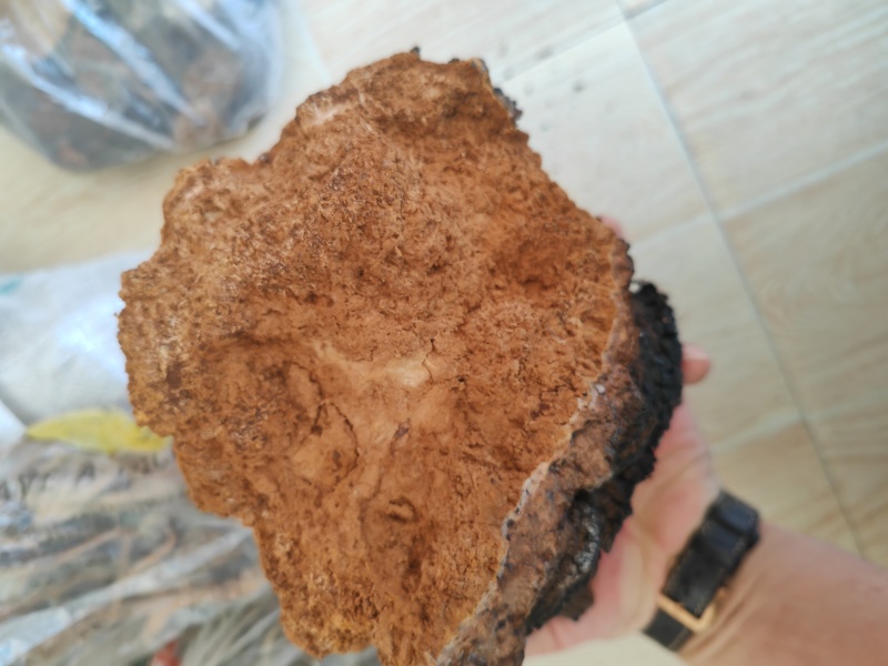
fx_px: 693
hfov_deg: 65.3
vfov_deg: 51.4
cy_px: 333
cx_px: 444
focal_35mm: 27
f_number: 1.9
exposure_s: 1/100
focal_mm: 6.12
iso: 1000
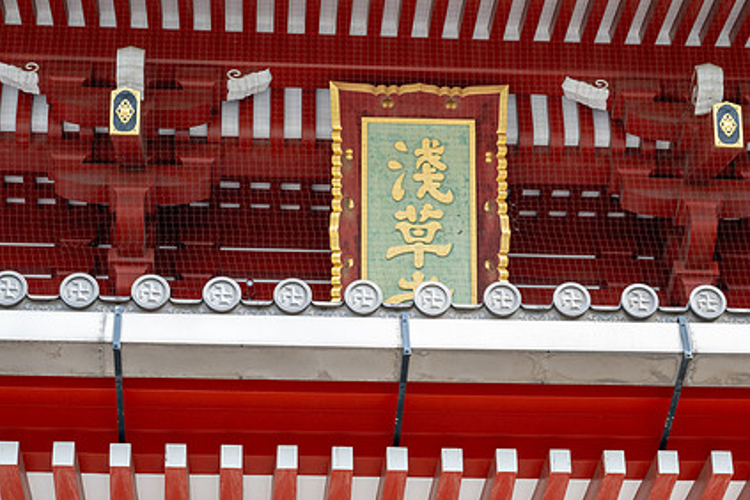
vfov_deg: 14.2
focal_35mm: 96
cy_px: 324
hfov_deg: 21.2
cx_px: 431
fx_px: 2000
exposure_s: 1/320
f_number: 8
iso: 800
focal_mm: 70
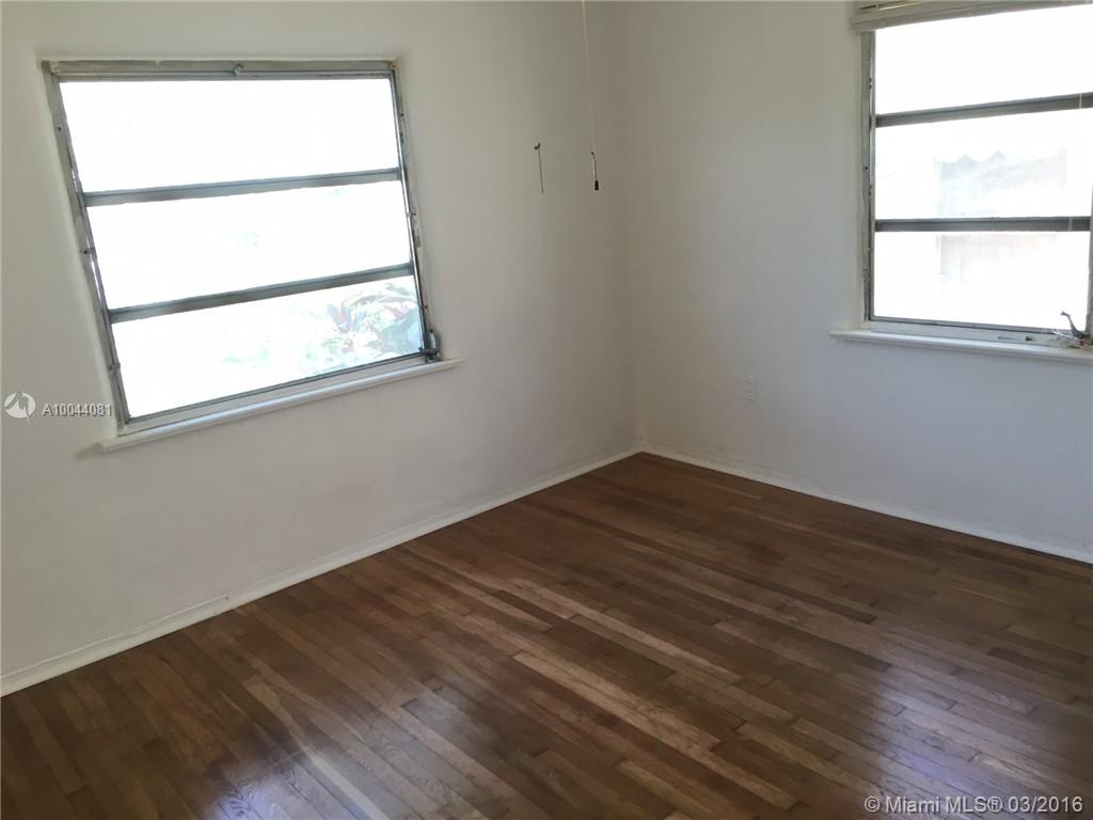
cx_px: 546
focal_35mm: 29
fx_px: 916
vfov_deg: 48.2
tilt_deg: -16.2
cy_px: 410
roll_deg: +4.2
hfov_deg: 61.7
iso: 25
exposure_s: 1/30
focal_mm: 4.15
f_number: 2.2
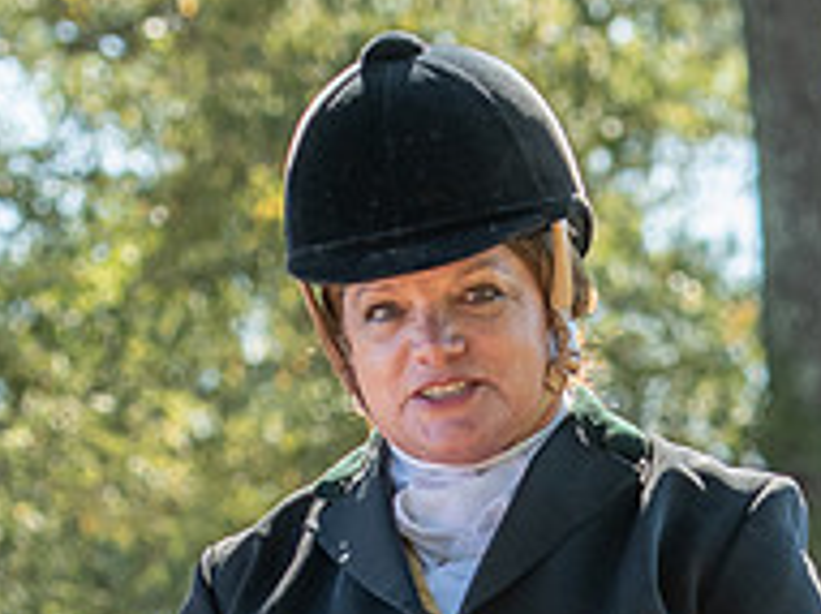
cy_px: 1329
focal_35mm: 473
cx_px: 670
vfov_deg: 3.1
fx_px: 11211
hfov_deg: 4.2
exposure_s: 1/250
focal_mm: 82
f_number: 4.5
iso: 280
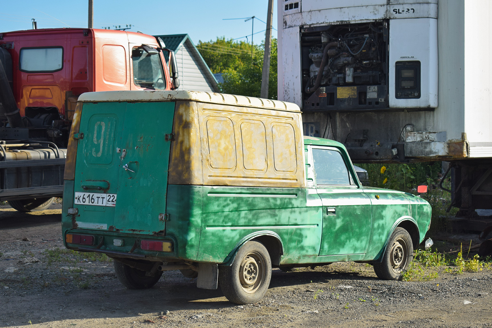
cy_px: 164
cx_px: 246
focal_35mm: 72
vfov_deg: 18.9
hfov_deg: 28.1
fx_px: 984
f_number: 5.6
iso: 200
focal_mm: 48
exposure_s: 1/500
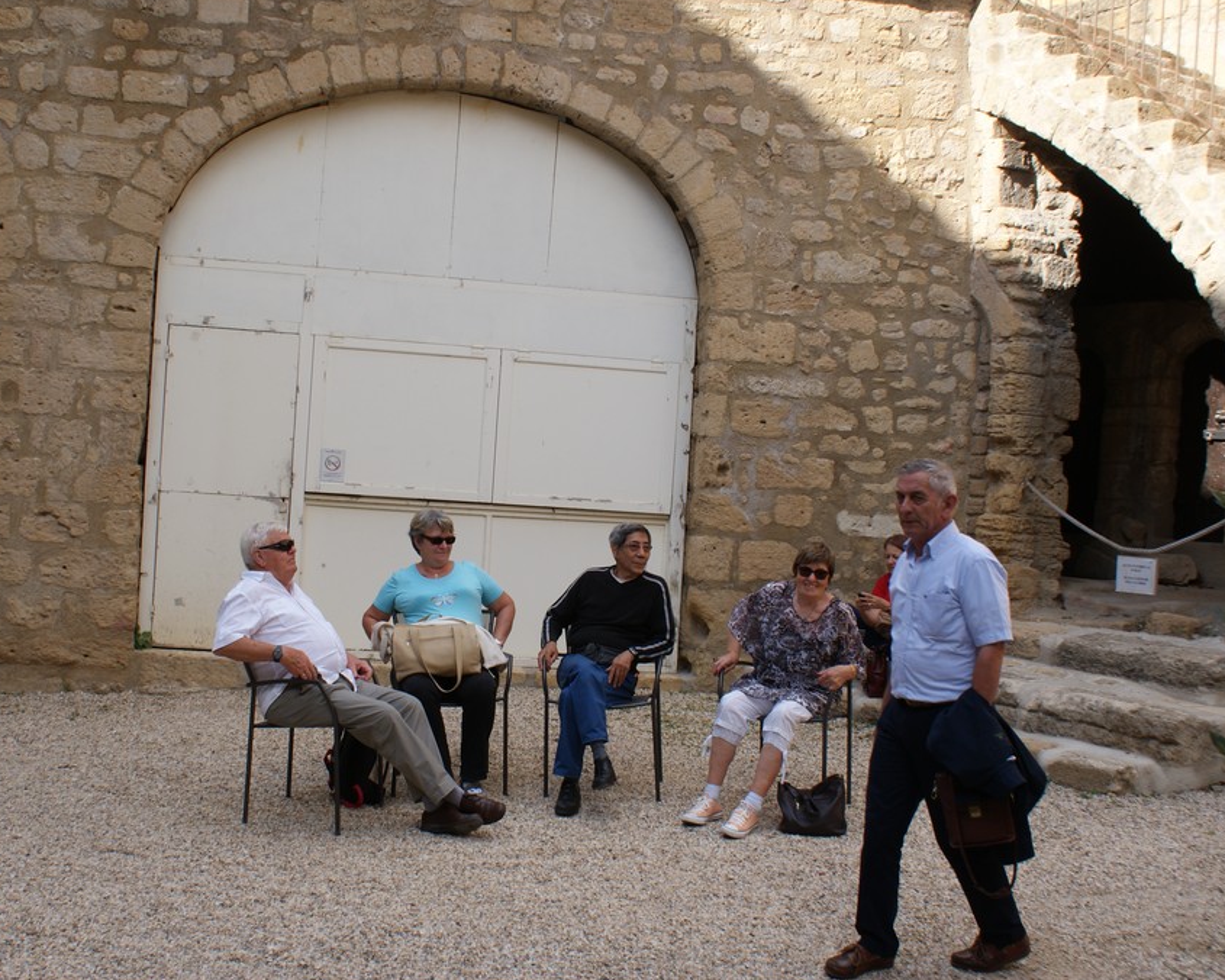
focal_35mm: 41
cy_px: 492
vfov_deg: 36.5
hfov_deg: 44.6
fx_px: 1486
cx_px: 512
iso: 100
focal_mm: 24
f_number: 10
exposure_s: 1/80
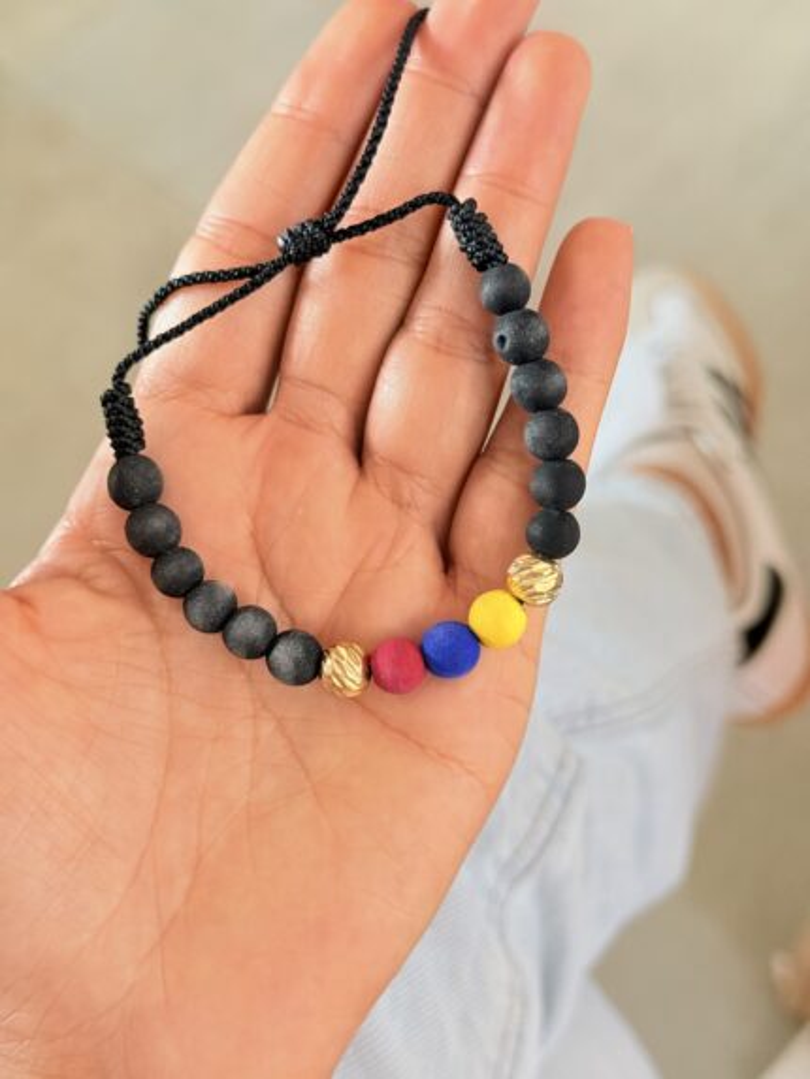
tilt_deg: -56.1
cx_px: 405
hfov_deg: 30.3
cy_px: 540
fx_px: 1497
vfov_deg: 39.6
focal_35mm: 48
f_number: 1.78
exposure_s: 1/60
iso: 160
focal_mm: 6.76
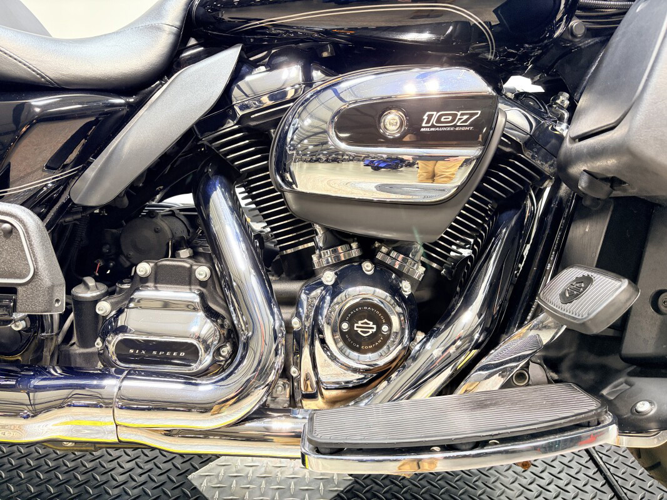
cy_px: 250
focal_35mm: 26
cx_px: 334
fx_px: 501
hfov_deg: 67.3
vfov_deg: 53.1
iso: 125
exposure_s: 1/60
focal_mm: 5.96
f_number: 1.6
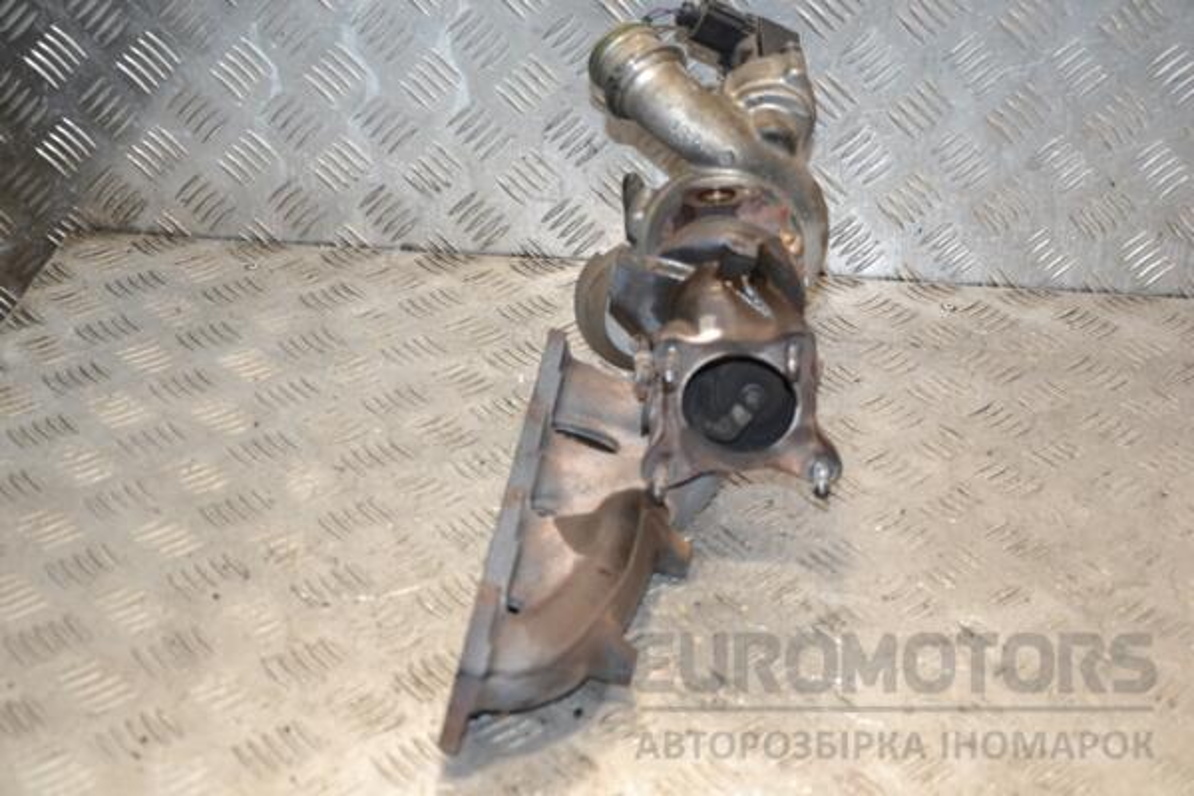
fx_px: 1890
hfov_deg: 35.1
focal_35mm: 57
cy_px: 398
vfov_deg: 23.8
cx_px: 597
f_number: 5
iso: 800
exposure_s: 1/200
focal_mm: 38
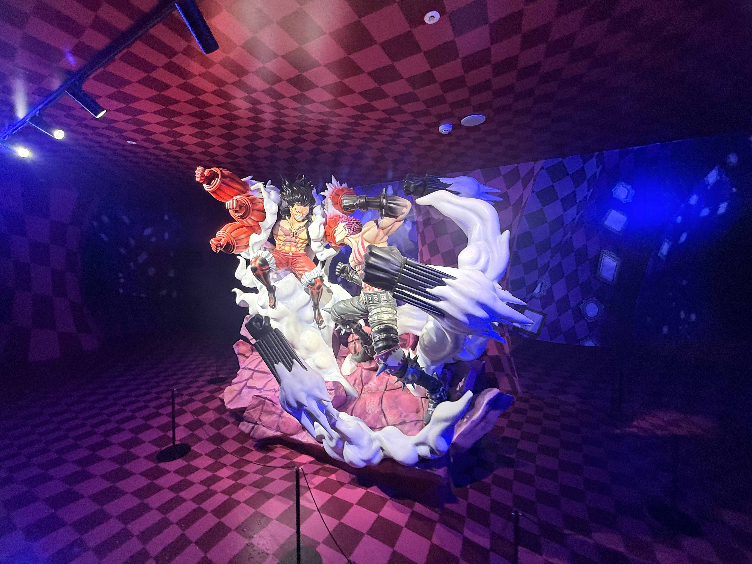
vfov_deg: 85.7
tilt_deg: -10.5
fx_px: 304
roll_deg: -2.1
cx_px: 376
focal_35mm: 14
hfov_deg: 102.1
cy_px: 282
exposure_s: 1/120
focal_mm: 2.22
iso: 125
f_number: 2.2
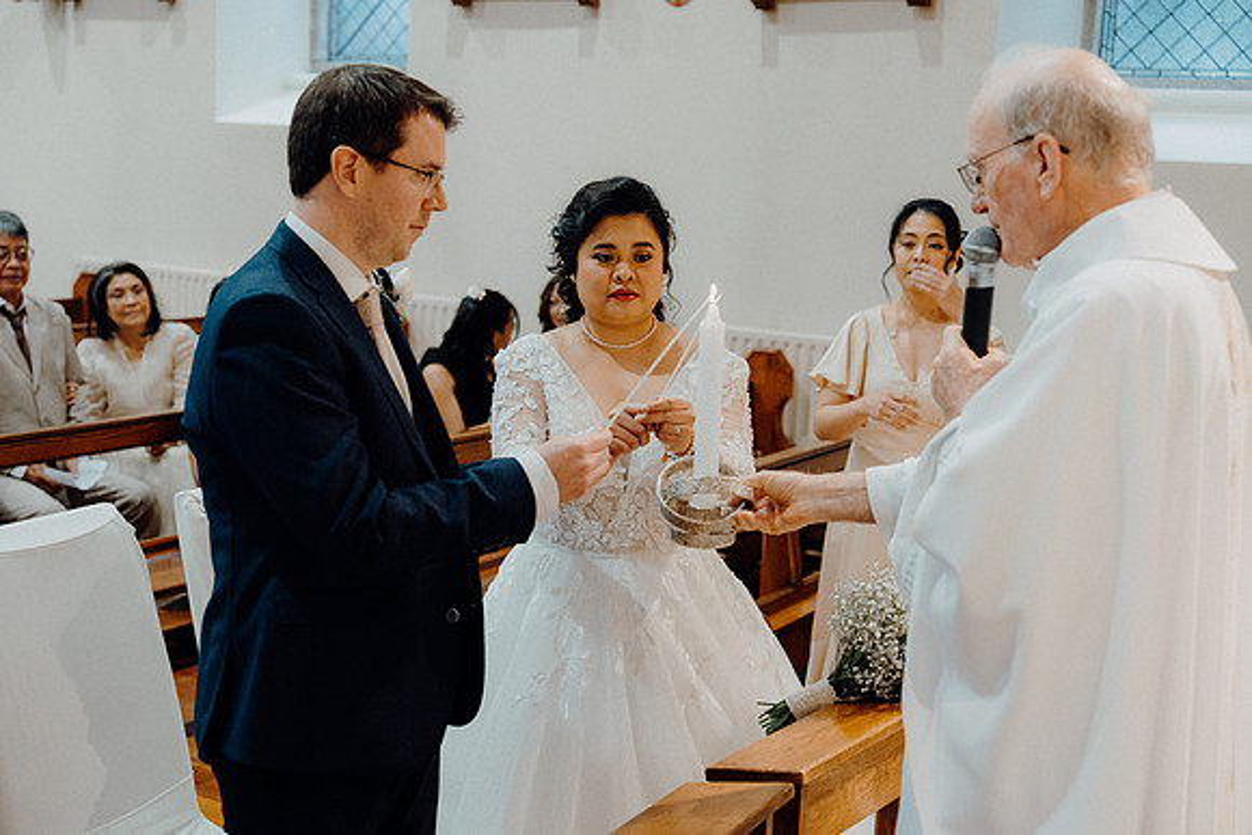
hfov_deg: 41.1
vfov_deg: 28.1
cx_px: 626
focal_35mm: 48
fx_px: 1670
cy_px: 418
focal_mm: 48
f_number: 3.2
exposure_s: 1/160
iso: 2000
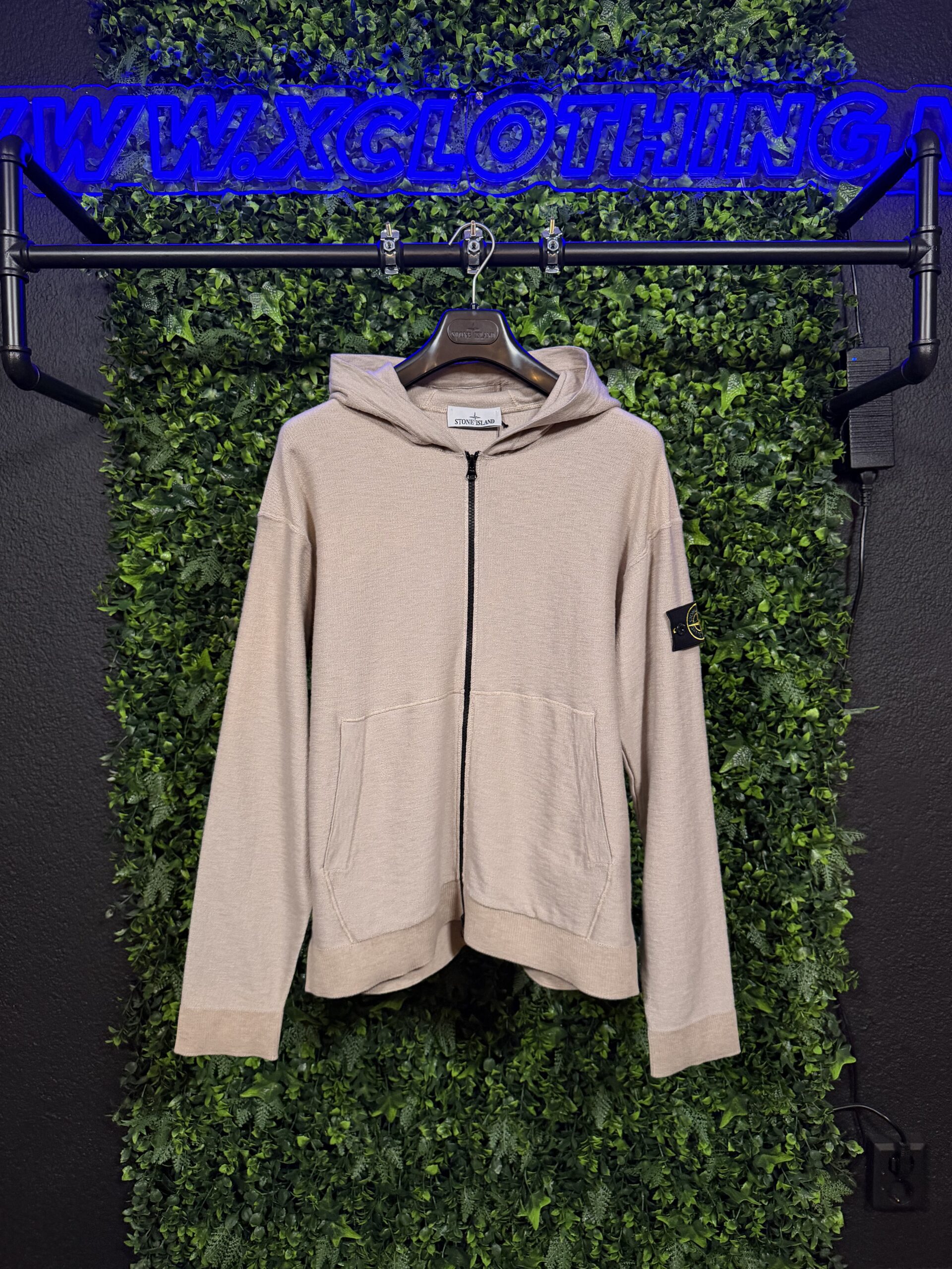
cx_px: 476
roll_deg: +0.0
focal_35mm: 24
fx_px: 880
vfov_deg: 71.6
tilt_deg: -3.5
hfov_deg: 56.8
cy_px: 634
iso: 320
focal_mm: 6.76
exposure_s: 1/51
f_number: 1.78
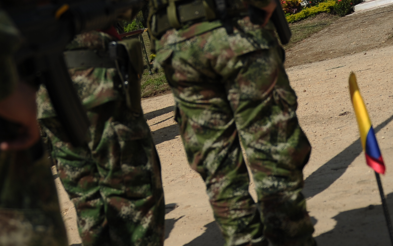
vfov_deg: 18.7
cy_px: -41
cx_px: 83
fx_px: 707
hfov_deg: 30.4
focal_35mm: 66
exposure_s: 1/5000
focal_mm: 24
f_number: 2.8
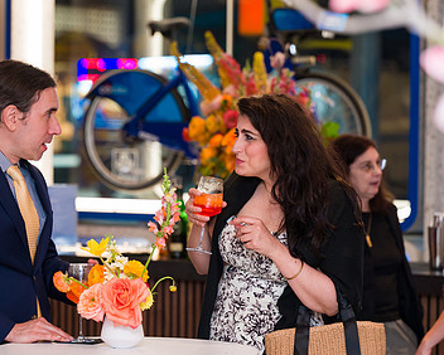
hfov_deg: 11.9
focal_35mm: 162
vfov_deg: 9.5
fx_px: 2130
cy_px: 174
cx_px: 216
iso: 800
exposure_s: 1/160
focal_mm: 103
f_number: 3.2
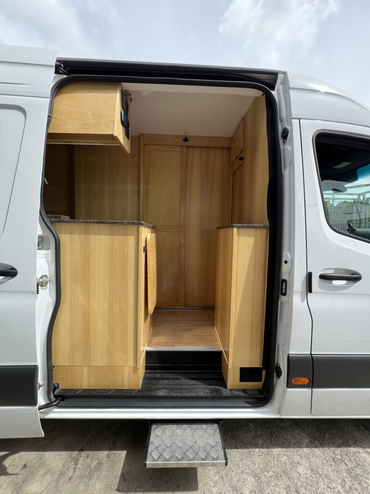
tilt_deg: -3.3
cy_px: 247
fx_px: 185
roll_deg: -0.1
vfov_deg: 106.2
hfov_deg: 89.9
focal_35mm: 13
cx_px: 185
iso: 32
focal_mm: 1.57
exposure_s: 1/442
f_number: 1.8
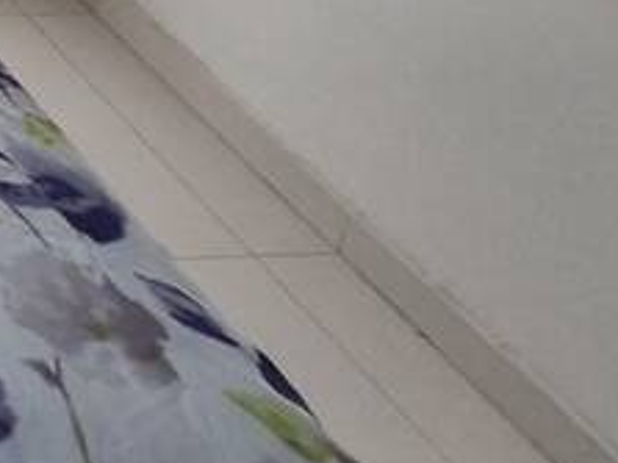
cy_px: -482
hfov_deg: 15.1
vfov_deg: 14.4
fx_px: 1499
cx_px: -820
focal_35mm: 84
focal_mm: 1.74
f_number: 2.2
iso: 160
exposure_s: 1/60
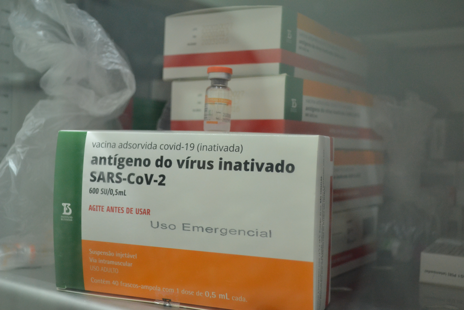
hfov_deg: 45.0
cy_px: 155
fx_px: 561
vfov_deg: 30.8
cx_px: 232
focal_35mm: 44
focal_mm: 29
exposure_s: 1/30
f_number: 4.5
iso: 1600
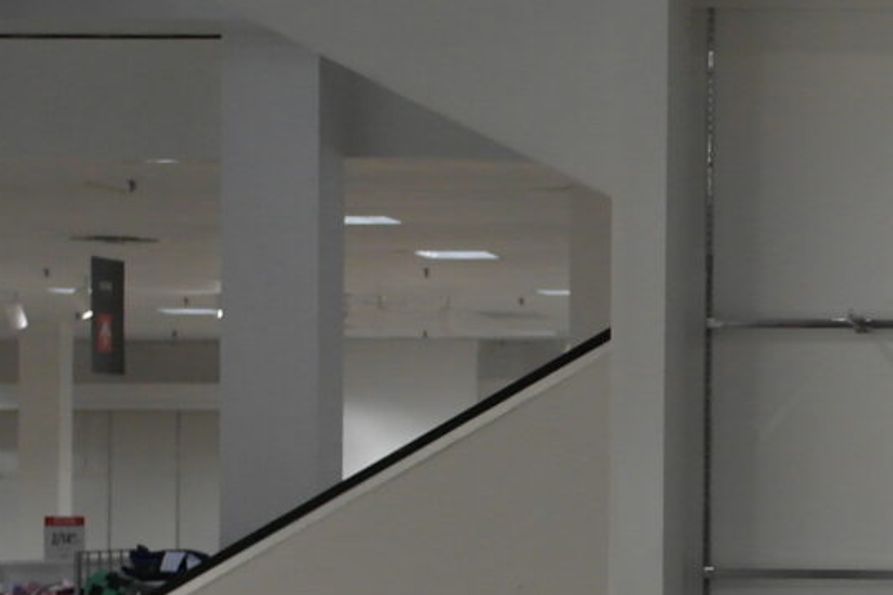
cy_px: 438
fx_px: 3547
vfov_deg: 9.6
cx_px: 1279
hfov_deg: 13.6
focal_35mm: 143
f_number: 3.5
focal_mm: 20
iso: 400
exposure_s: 1/60
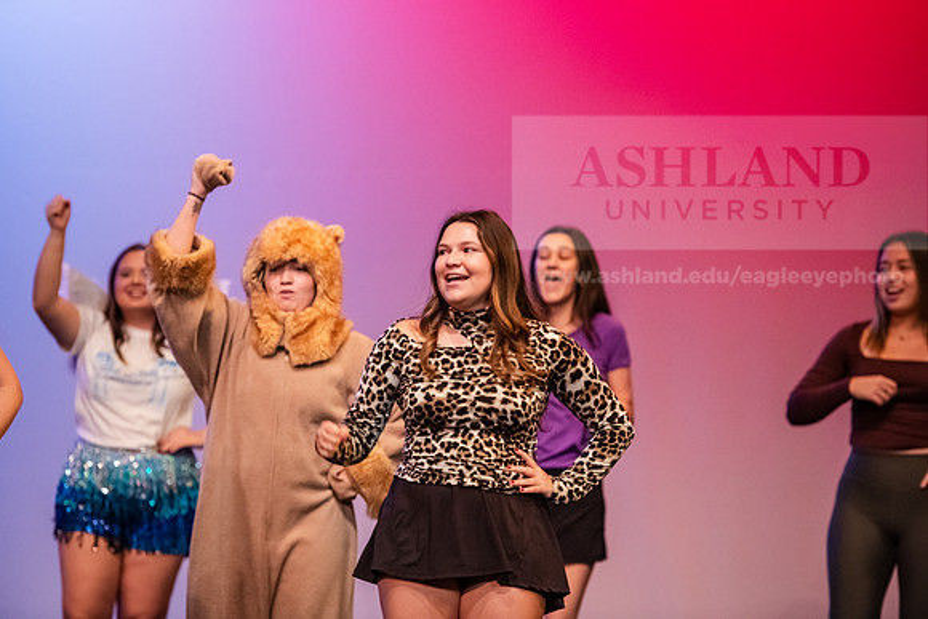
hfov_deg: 12.4
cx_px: 464
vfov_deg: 8.3
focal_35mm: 165
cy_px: 310
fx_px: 4254
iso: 4000
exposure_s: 1/320
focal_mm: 165
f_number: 3.2
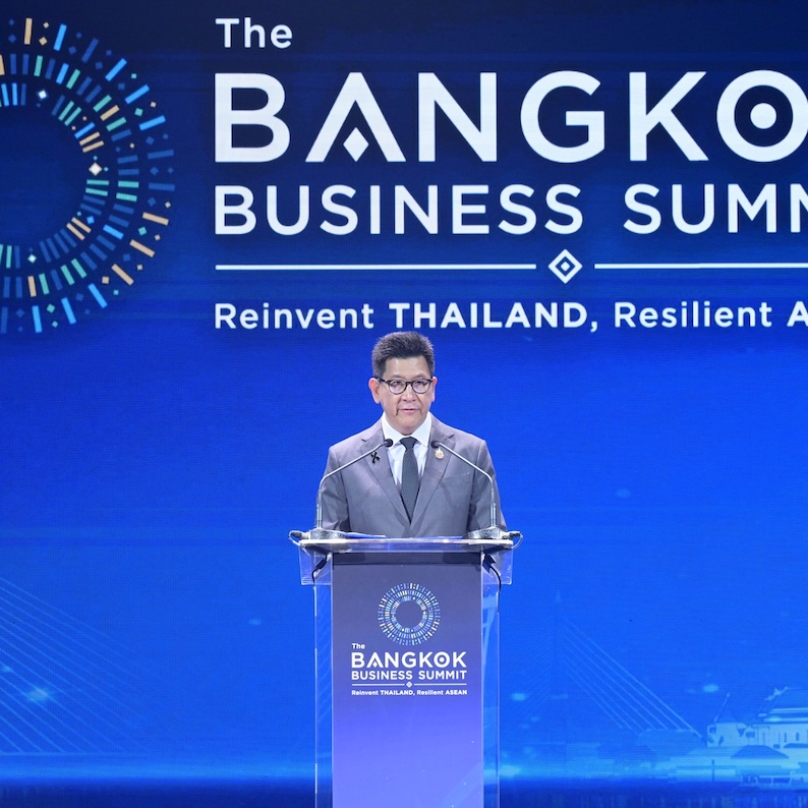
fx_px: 5255
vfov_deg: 8.8
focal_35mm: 199
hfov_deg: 8.8
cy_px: 404
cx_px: 409
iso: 2500
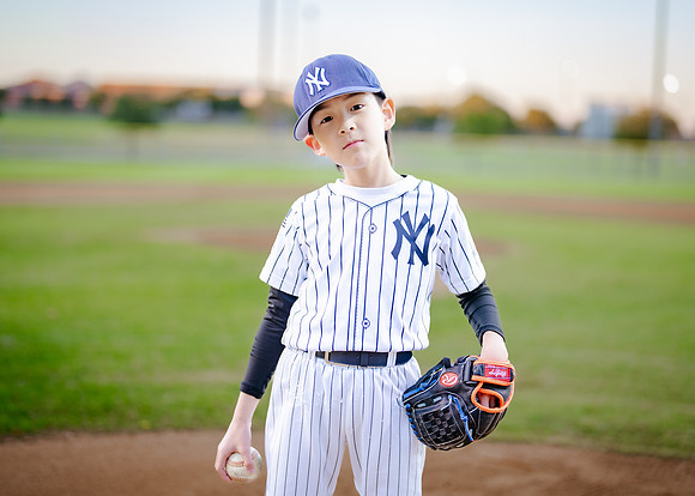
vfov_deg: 23.7
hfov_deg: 32.7
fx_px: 1185
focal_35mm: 60
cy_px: 234
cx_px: 364
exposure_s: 1/800
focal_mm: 50
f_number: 1.2
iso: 250
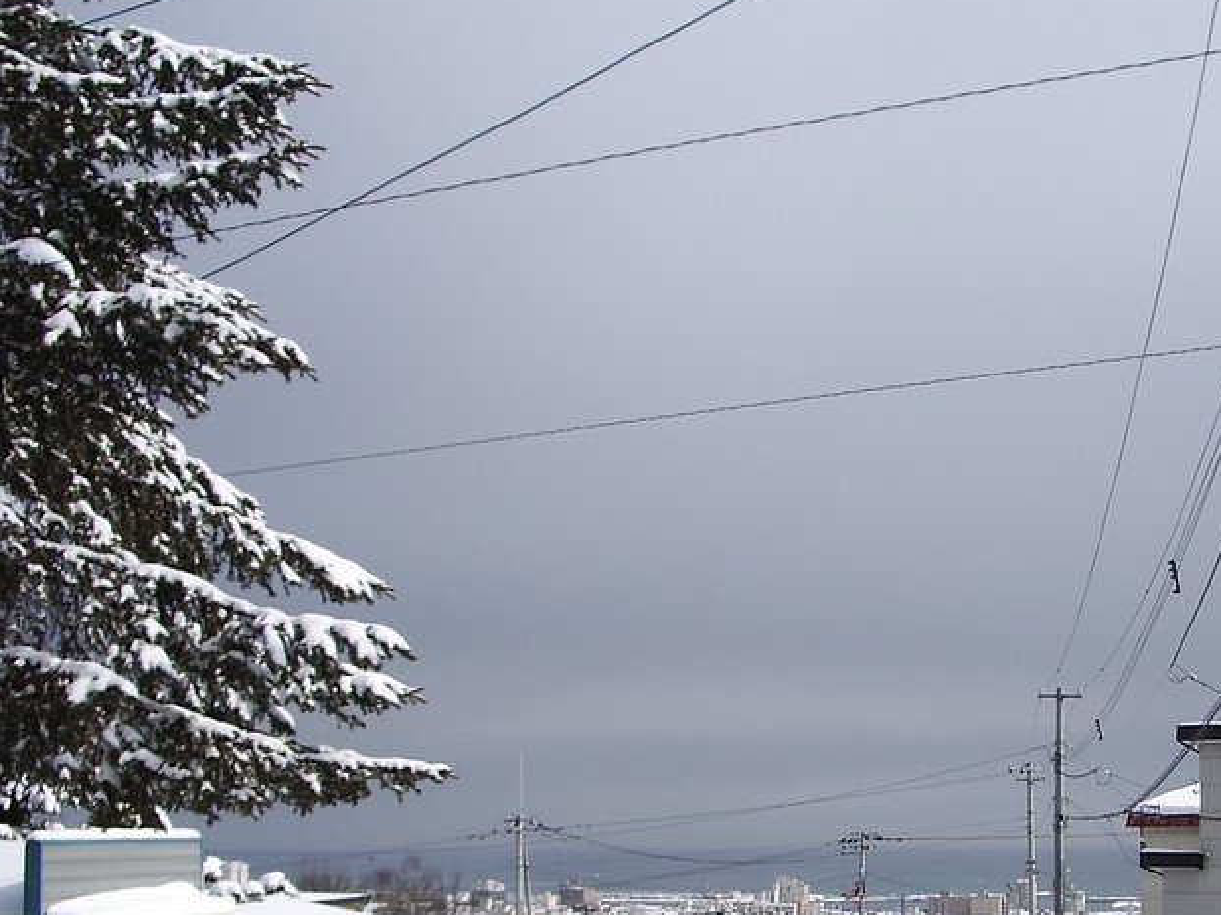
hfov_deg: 32.6
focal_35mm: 58
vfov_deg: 25.0
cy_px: 666
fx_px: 2045
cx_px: 915
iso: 50
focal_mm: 5.8
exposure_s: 1/800
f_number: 4.3
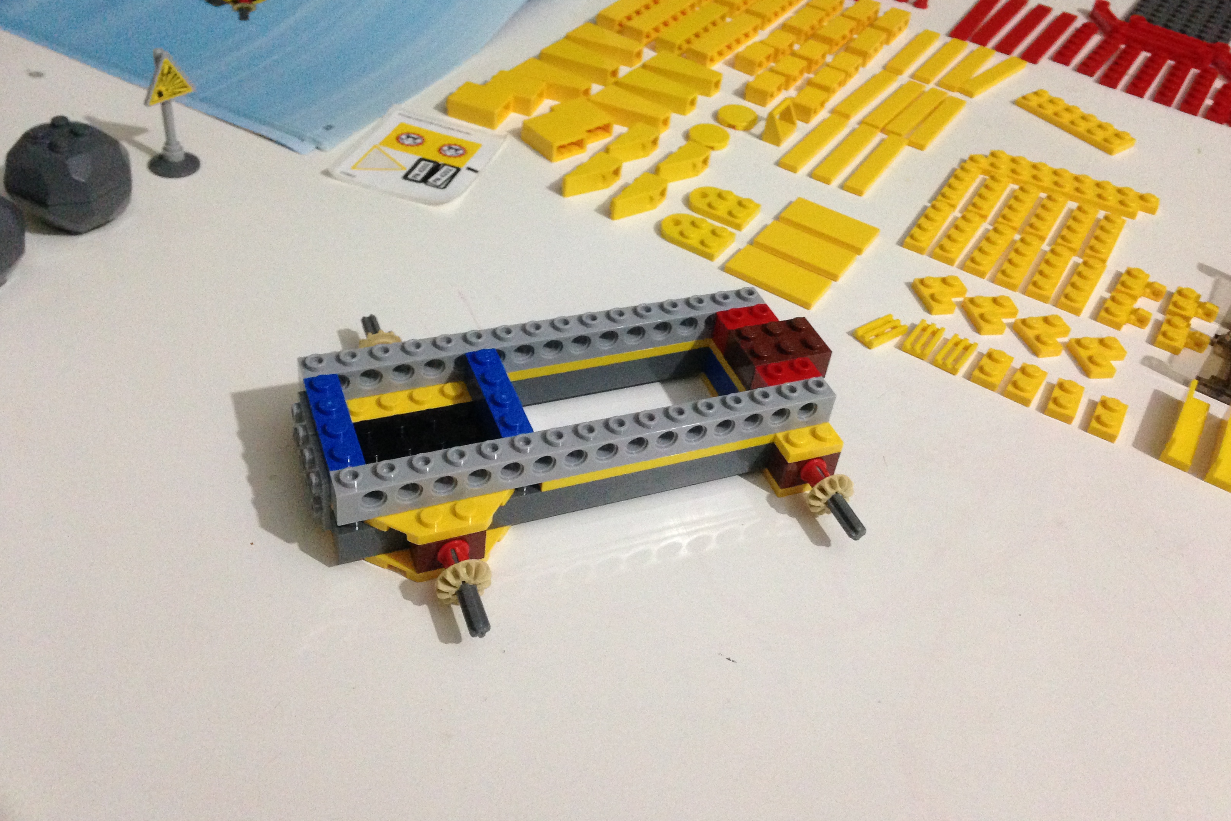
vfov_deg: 37.8
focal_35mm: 35
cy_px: 355
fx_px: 1197
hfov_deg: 54.4
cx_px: 624
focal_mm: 4.12
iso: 400
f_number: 2.4
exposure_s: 1/20
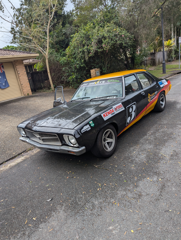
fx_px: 167
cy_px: 120
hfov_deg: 56.9
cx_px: 90
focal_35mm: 24
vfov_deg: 71.5
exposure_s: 1/1048
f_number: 1.85
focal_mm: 6.81
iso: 45
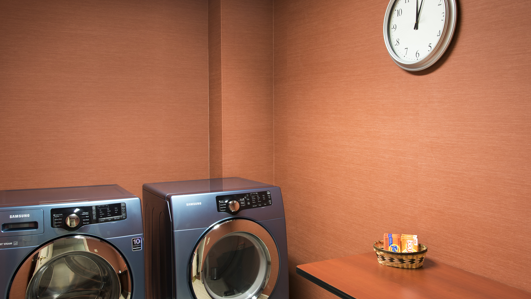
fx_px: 479
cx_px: 264
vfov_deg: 34.6
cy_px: 134
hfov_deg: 58.0
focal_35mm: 34
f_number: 10
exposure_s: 6
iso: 100
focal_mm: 32
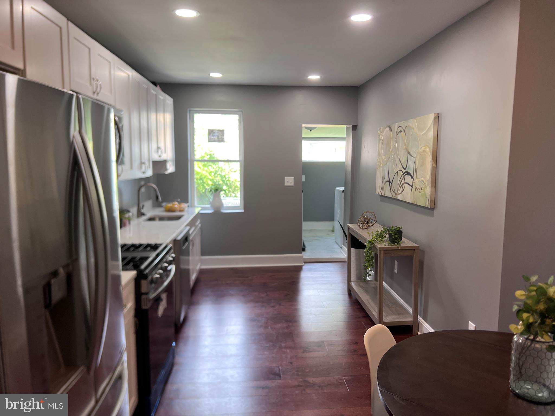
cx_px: 278
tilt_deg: -5.7
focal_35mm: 26
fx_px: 417
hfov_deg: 67.3
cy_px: 208
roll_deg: +0.1
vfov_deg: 53.1
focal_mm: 5.7
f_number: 1.5
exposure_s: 1/120
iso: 100
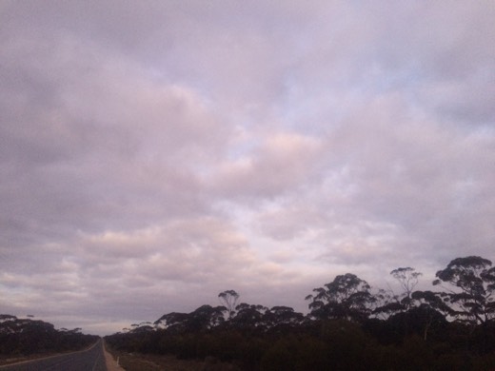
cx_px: 248
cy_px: 186
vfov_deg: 48.2
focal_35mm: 29
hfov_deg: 61.7
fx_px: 415
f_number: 2.2
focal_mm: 4.15
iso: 250
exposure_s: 1/30
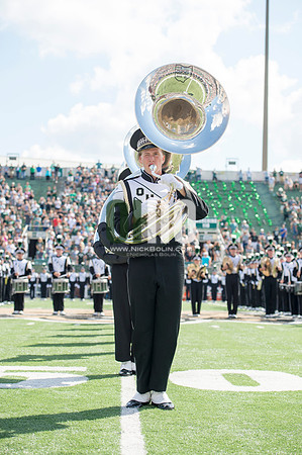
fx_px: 946
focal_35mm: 75
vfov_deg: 27.0
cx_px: 151
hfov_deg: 18.1
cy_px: 228
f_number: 4.5
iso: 200
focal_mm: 75
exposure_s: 1/1000
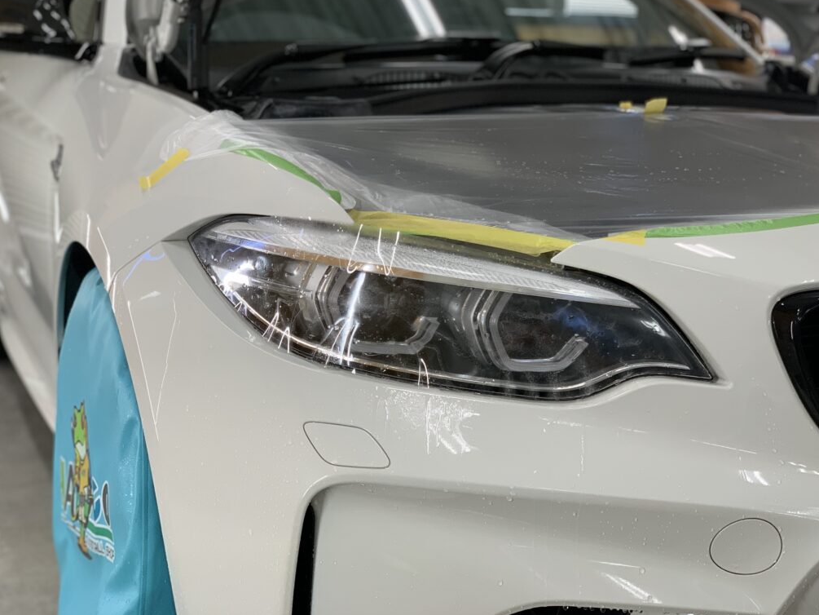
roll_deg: -0.5
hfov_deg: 36.2
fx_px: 1254
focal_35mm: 53
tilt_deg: -7.4
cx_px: 416
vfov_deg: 27.5
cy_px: 304
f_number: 2.4
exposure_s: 1/100
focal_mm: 6
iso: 80
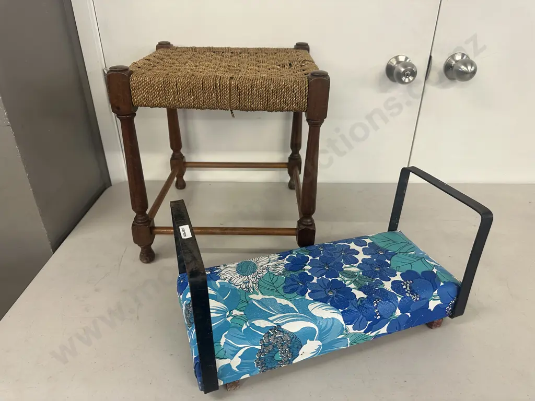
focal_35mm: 24
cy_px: 200
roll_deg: +0.0
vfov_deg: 56.8
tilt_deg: -29.6
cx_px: 268
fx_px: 371
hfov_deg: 71.6
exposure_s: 1/100
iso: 160
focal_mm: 6.86
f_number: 1.78
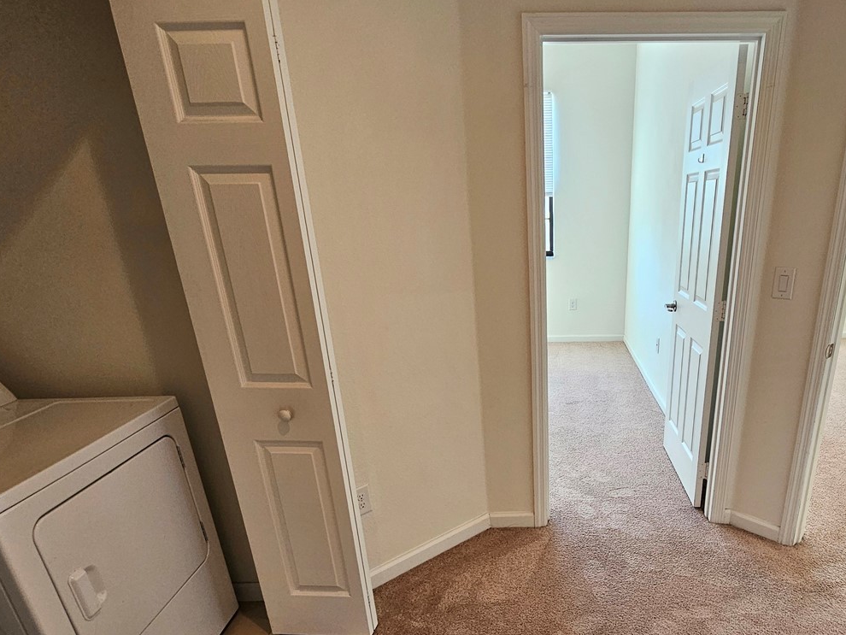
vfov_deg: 61.5
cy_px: 438
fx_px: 513
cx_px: 553
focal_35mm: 21
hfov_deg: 76.8
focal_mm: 2.2
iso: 160
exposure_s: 1/60
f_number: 2.2
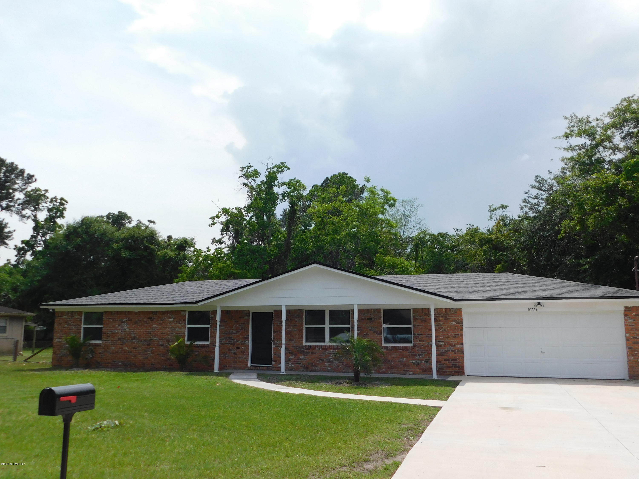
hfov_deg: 60.0
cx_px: 320
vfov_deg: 46.8
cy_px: 240
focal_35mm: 30
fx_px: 554
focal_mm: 5.3
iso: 125
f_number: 6.4
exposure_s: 1/500
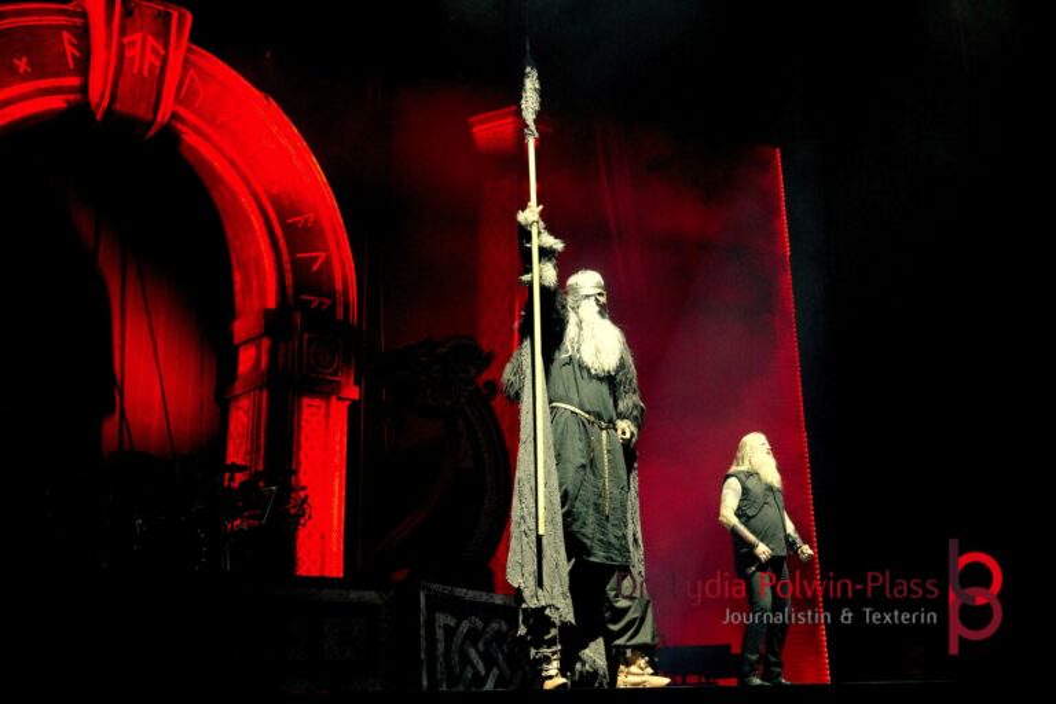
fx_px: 1100
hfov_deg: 51.3
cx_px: 528
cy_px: 352
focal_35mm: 38
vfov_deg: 35.5
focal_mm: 25
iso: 6400
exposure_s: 1/160
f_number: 4
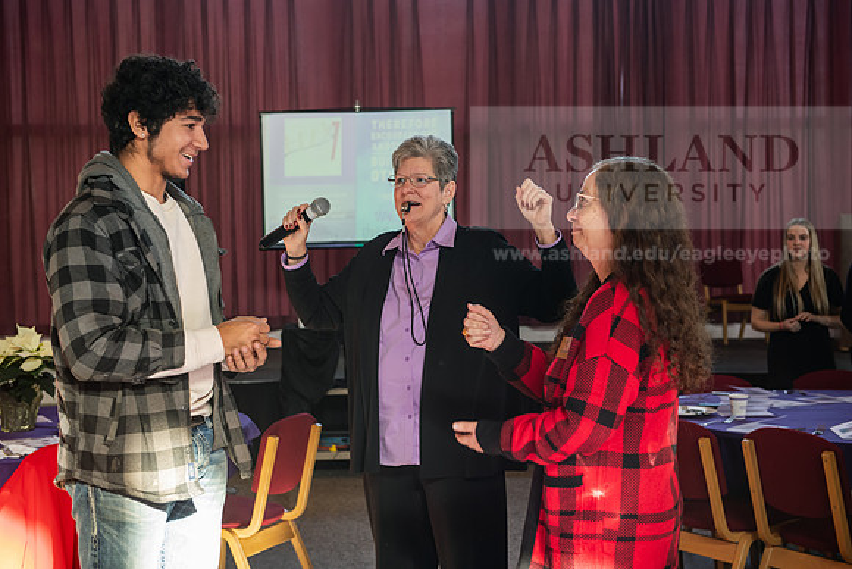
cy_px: 284
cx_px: 426
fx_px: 1302
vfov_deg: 24.6
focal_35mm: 55
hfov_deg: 36.2
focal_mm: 55
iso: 800
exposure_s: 1/200
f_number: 4
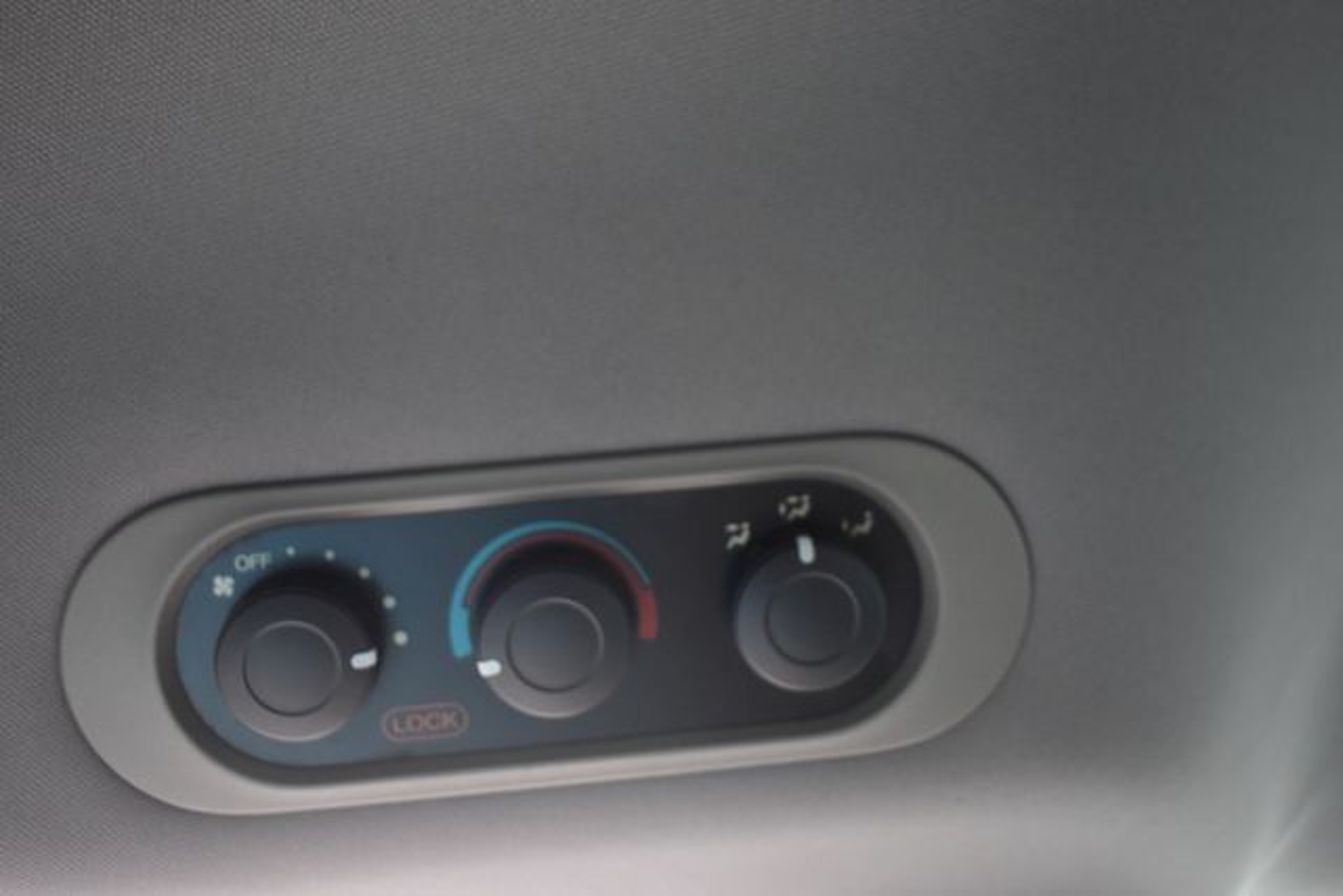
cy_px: 448
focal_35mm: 42
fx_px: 1567
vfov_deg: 31.9
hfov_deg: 46.4
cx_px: 672
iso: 800
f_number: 4.2
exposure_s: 1/200
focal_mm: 28
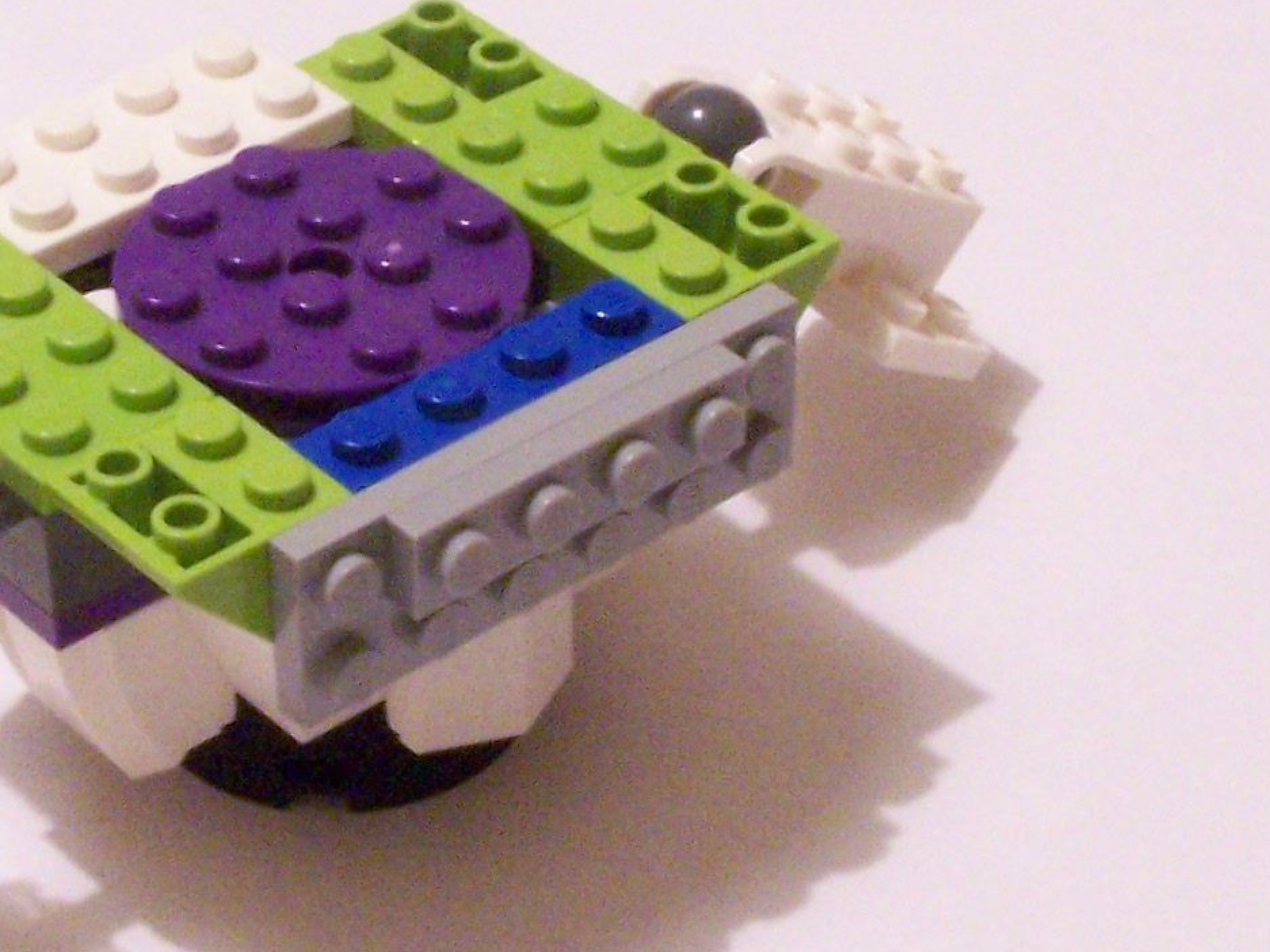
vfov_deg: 11.2
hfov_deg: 14.9
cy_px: 394
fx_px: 4843
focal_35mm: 132
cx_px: 358
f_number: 8
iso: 400
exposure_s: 1/4
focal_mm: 8
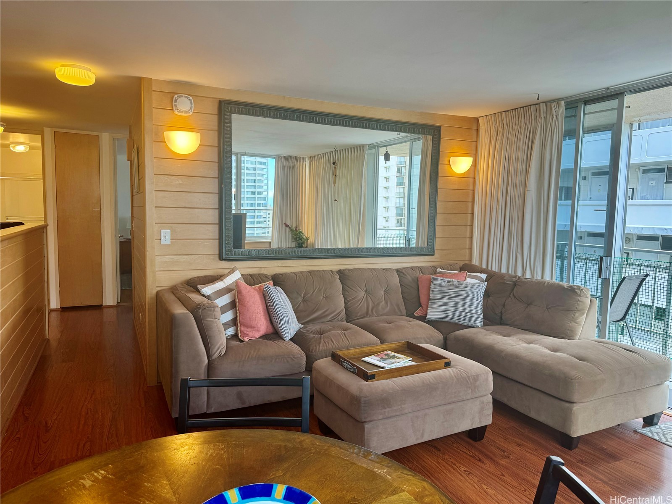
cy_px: 252
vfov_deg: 56.8
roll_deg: -1.0
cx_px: 336
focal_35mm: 24
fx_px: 466
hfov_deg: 71.6
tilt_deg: -5.8
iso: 80
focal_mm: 6.76
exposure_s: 1/120
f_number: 1.78
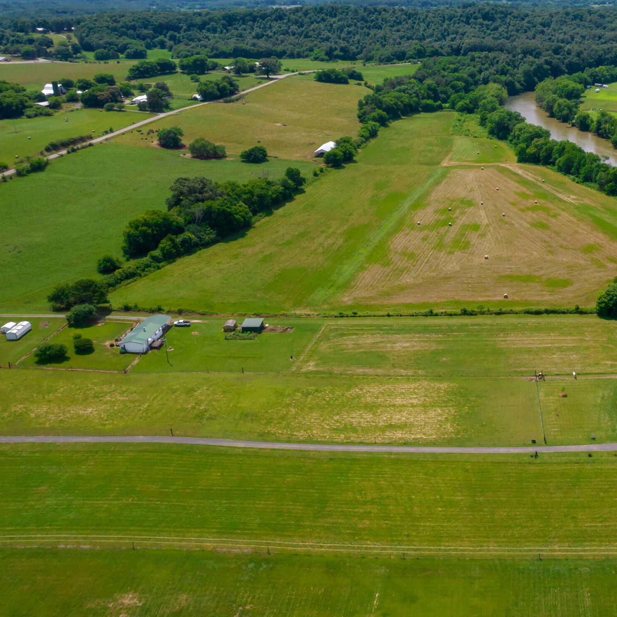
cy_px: 245
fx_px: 766
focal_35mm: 38
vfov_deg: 43.6
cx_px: 529
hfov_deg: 41.2
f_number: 2.8
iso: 130
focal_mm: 8.38
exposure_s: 1/2500
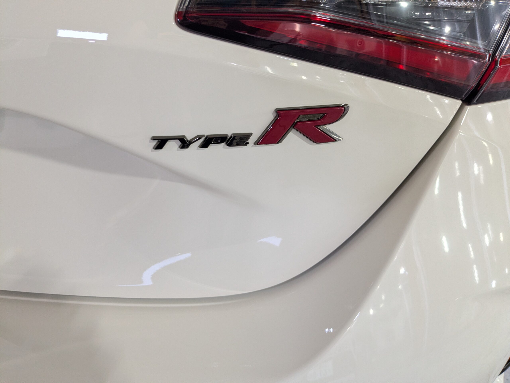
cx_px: 255
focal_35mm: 27
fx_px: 398
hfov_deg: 65.3
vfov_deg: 51.4
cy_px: 192
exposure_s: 1/120
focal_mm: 4.38
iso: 130
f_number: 1.73
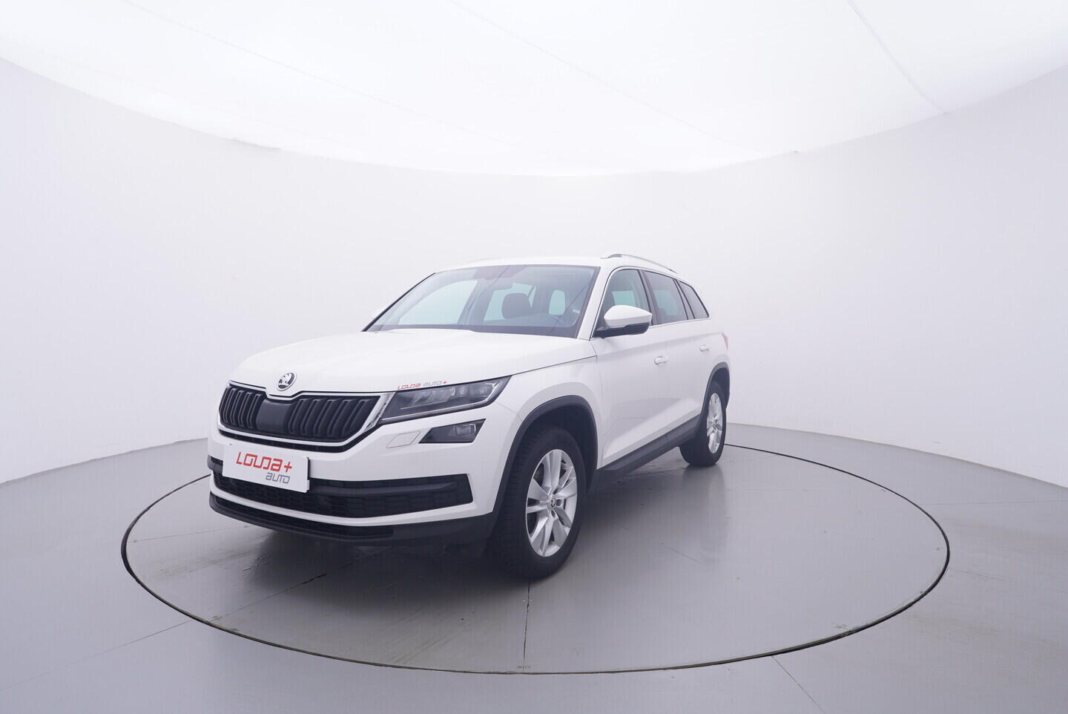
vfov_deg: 56.2
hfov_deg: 77.3
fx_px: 668
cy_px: 357
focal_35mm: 22
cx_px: 534
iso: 200
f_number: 5
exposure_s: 1/80
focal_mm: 15
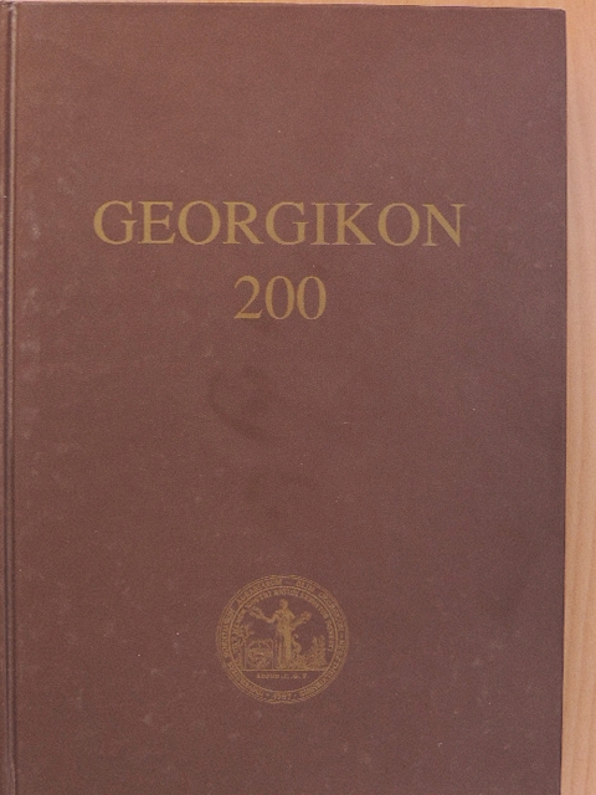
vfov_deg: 38.2
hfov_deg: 29.1
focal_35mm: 50
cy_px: 398
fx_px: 1148
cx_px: 298
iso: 400
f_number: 3.6
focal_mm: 8.9
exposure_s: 1/20
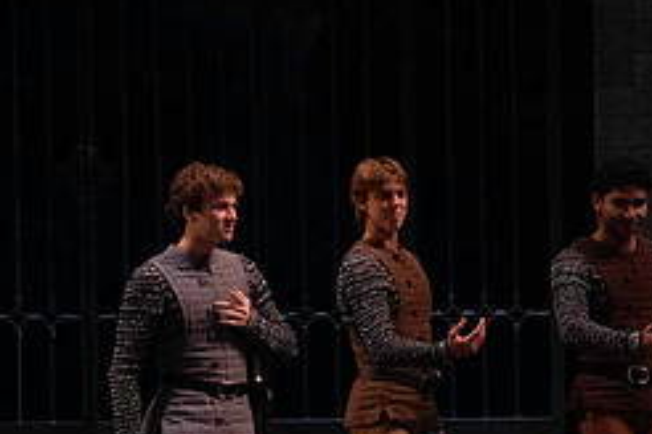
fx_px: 8530
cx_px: 676
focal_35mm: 471
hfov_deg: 4.4
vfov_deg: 2.9
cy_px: 329
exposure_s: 1/400
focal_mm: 200
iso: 16000
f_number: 13
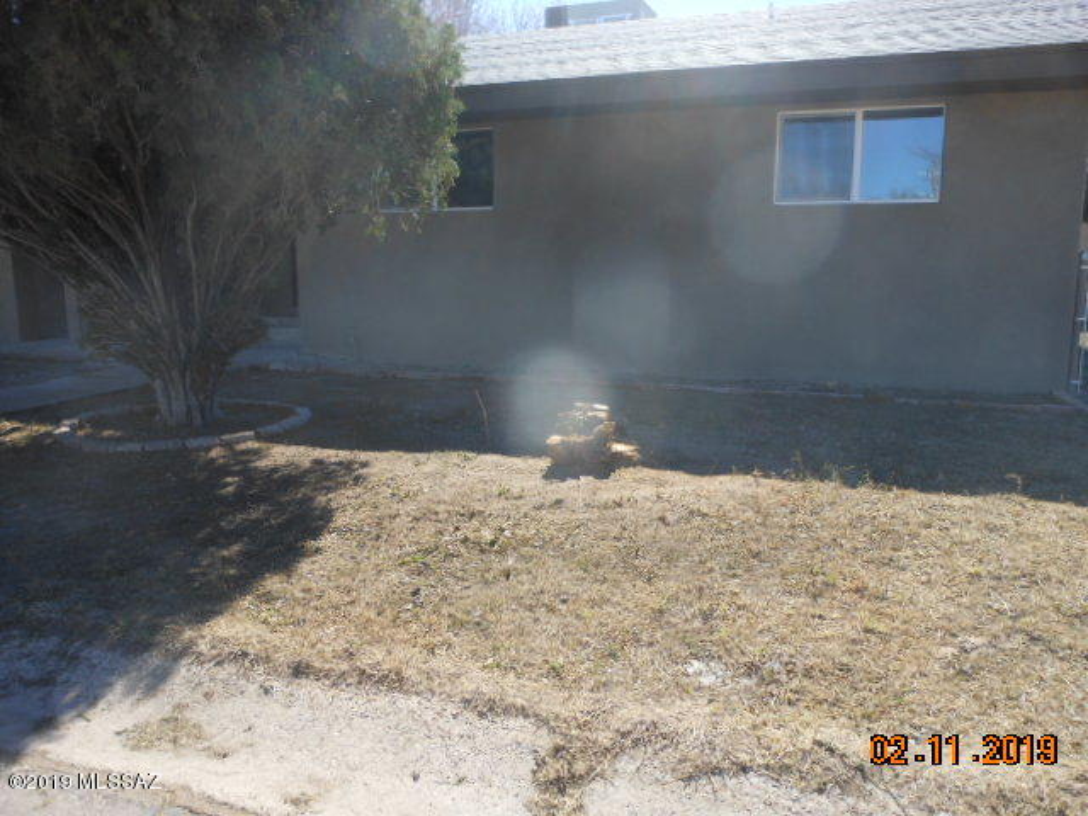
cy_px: 408
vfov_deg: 49.7
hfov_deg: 63.4
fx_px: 880
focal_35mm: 28
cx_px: 544
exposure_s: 1/400
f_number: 3.7
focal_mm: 5
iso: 80
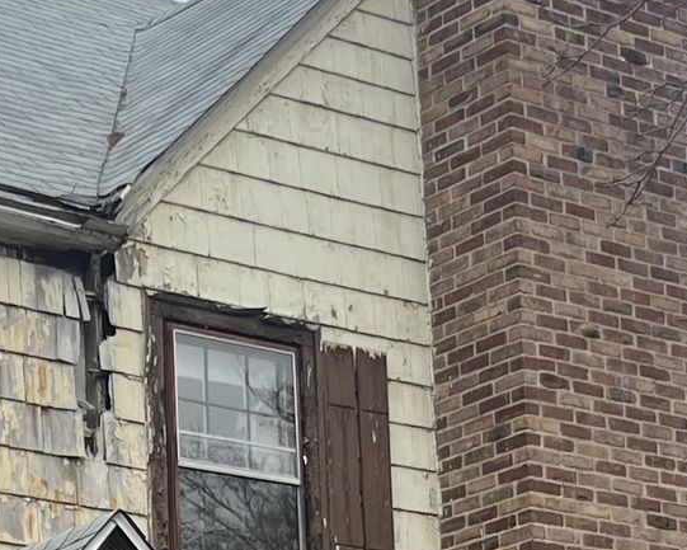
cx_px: 117
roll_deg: +2.6
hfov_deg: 13.3
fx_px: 2928
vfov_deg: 10.4
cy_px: 782
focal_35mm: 144
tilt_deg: +8.9
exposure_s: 1/2083
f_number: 1.5
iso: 50
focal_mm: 5.7
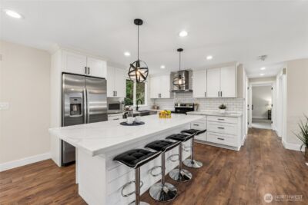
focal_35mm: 15
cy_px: 102
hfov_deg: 100.4
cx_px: 154
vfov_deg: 77.4
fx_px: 128
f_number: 9
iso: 250
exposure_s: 1/6
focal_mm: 10
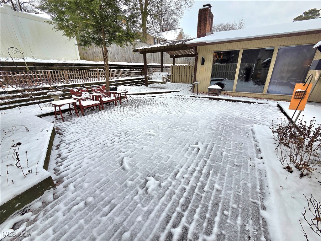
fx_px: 121
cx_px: 160
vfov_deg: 89.9
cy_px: 120
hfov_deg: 106.2
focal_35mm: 13
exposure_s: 1/233
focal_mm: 2.2
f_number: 2.2
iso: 50
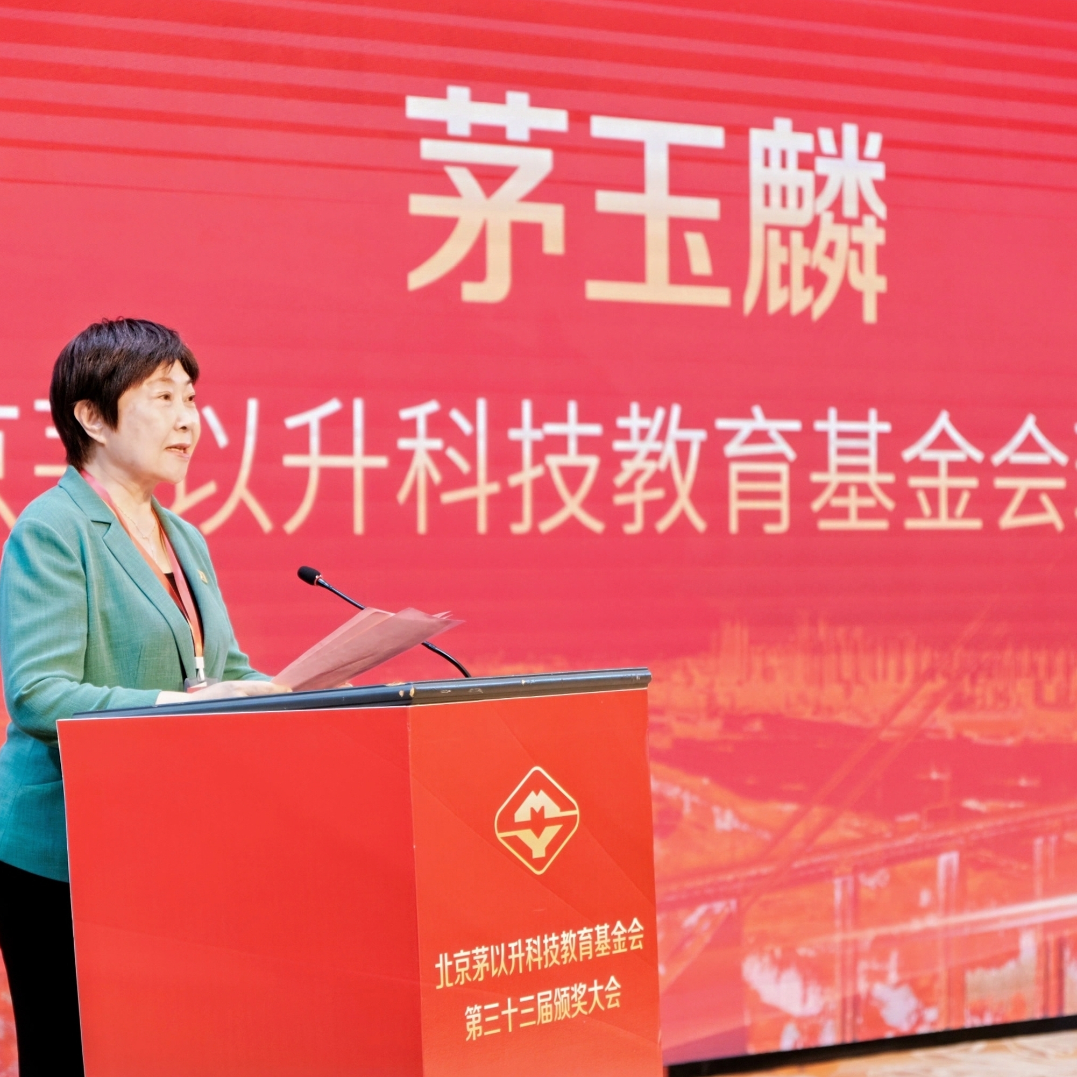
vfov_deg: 16.1
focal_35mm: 108
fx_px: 3802
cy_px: 534
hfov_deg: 16.1
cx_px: 509
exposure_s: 1/200
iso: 400
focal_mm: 56.3
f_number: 2.8
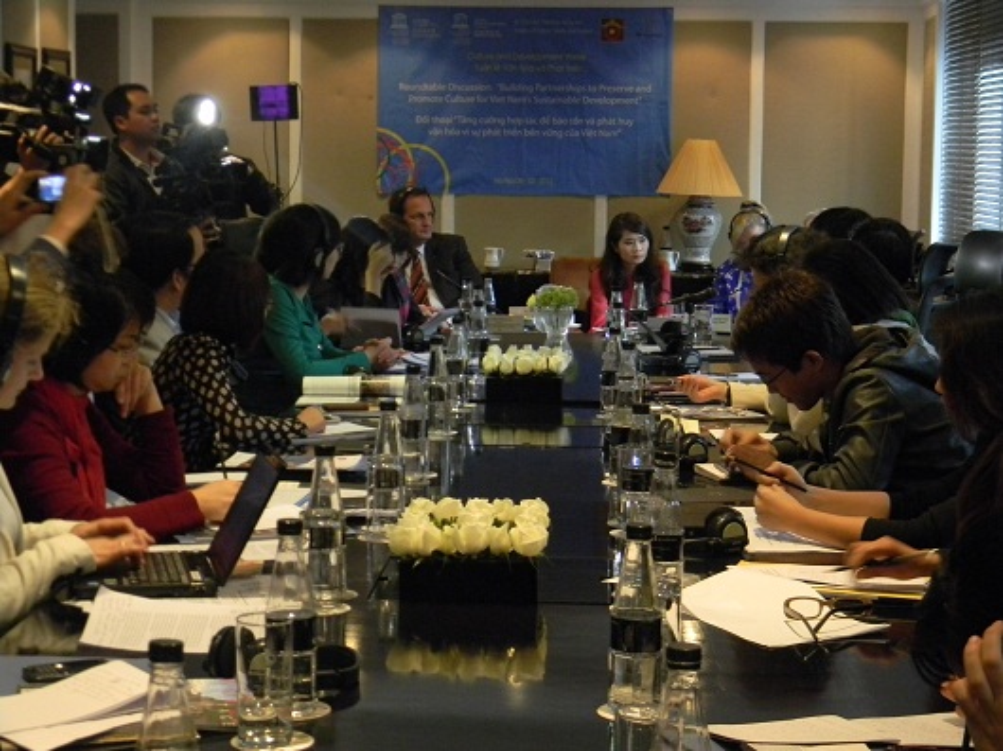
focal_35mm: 67
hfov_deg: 29.0
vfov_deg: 21.9
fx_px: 1940
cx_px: 502
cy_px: 376
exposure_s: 1/11
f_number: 4.3
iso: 400
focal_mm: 12.2
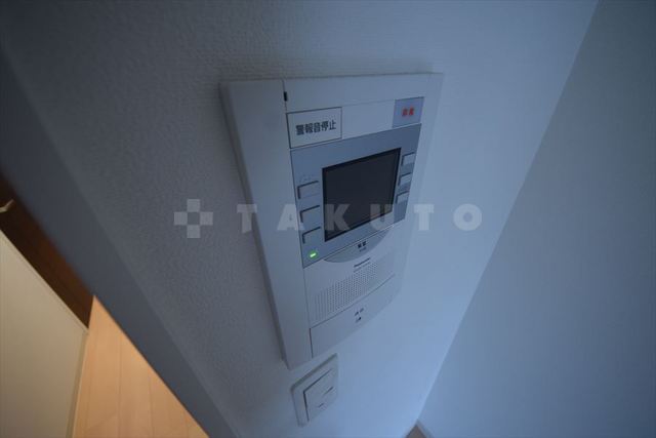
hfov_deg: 112.6
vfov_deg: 90.0
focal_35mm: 12
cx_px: 328
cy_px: 219
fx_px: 219
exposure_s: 1/20
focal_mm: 8
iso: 800
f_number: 4.5
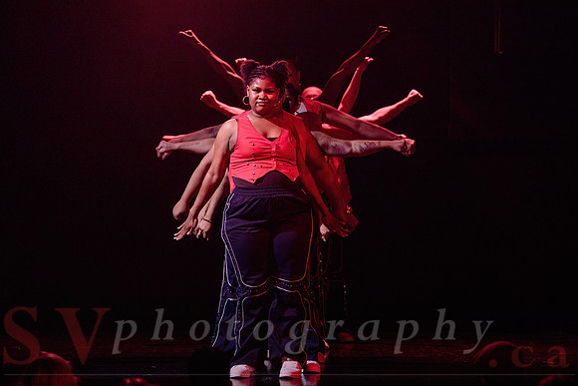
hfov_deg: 12.5
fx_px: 2644
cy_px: 150
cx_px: 288
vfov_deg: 8.3
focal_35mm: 165
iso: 1600
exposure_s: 1/200
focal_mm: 130
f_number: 2.8
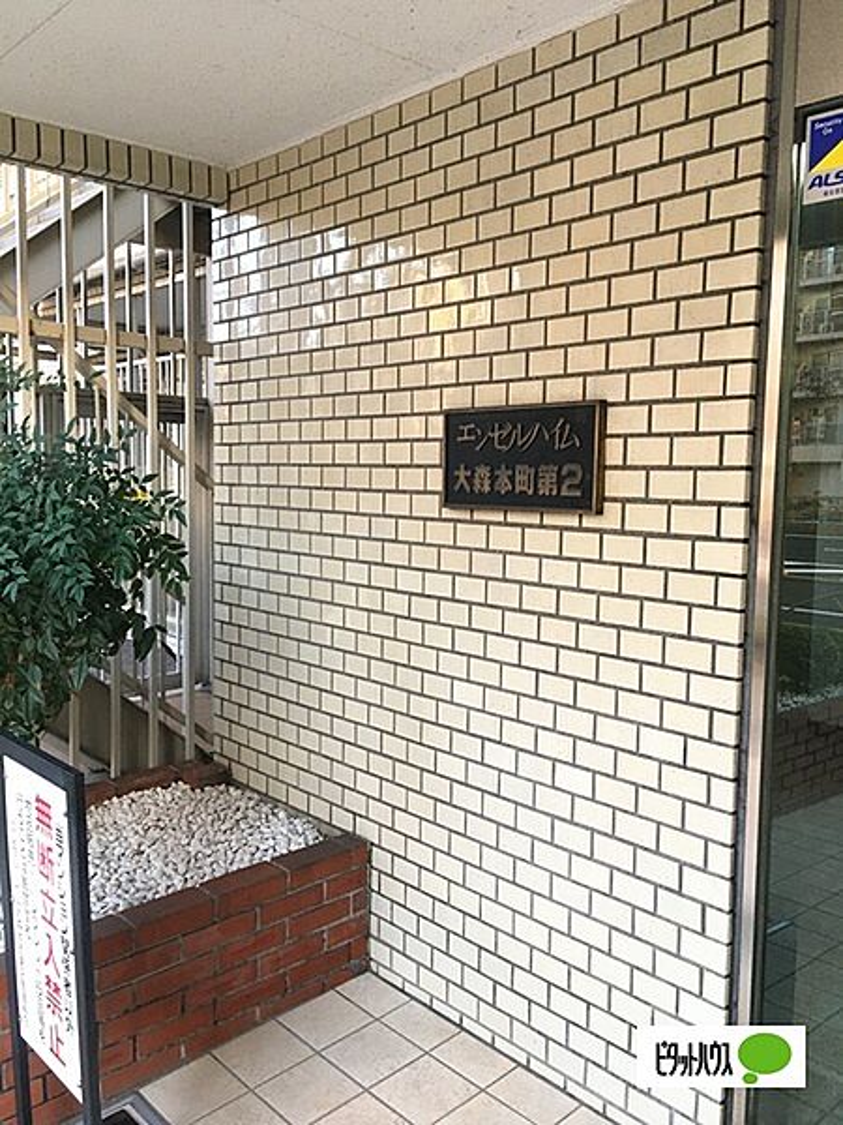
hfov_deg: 48.2
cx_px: 422
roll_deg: +1.0
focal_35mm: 29
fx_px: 942
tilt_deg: -3.9
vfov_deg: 61.7
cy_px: 562
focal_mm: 4.15
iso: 40
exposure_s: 1/30
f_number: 2.2
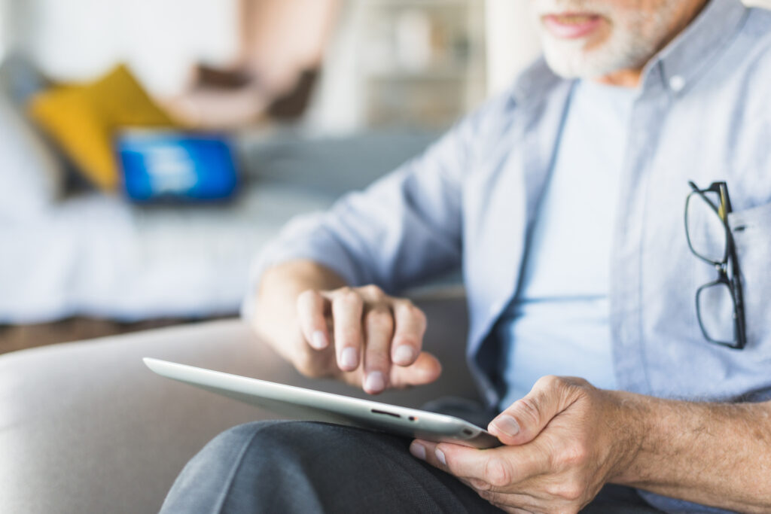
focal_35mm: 50
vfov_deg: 27.0
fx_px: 1071
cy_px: 257
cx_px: 386
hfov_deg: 39.6
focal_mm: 50
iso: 250
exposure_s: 1/160
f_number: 2.2
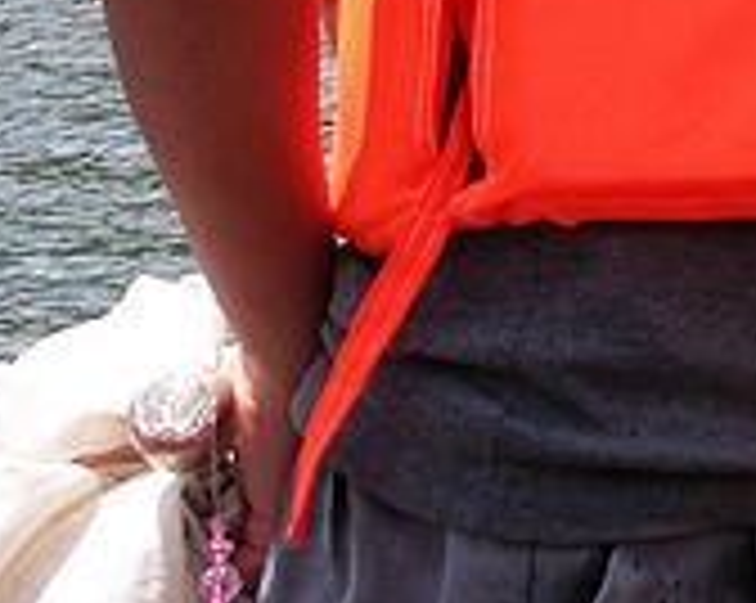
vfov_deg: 9.8
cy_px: -443
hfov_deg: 12.1
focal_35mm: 150
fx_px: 3352
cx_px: 1215
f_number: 3.5
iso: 64
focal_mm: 6.3
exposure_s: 1/516
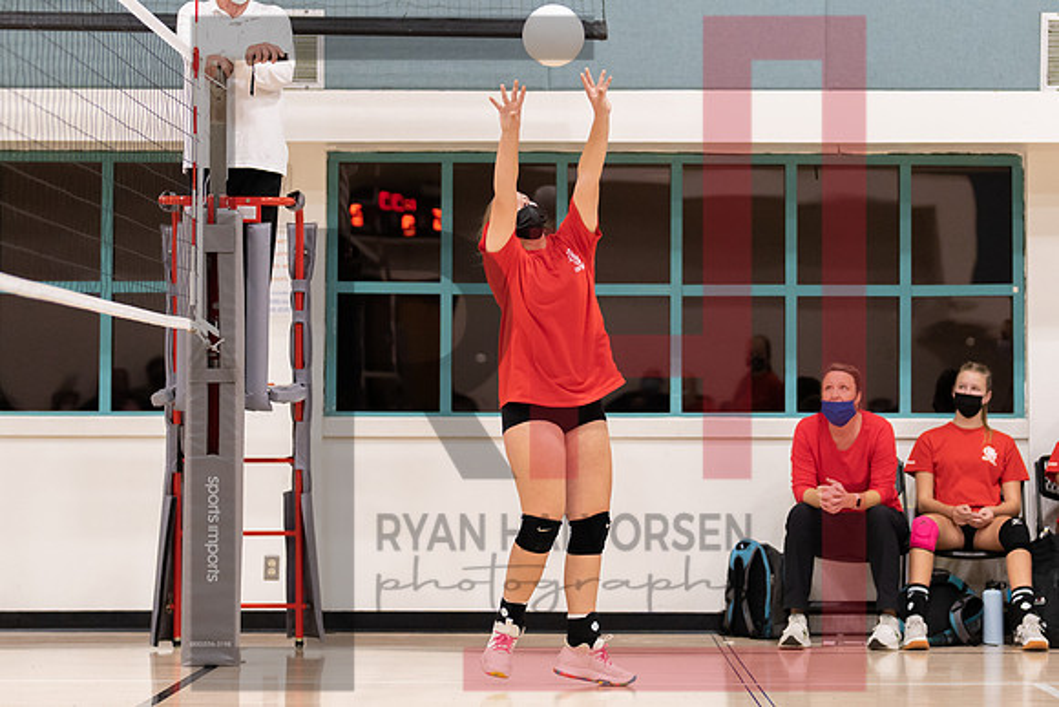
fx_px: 3383
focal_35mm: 115
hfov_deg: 17.8
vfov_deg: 11.9
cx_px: 620
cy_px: 242
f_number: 1.2
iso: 800
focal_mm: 50
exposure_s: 1/1600
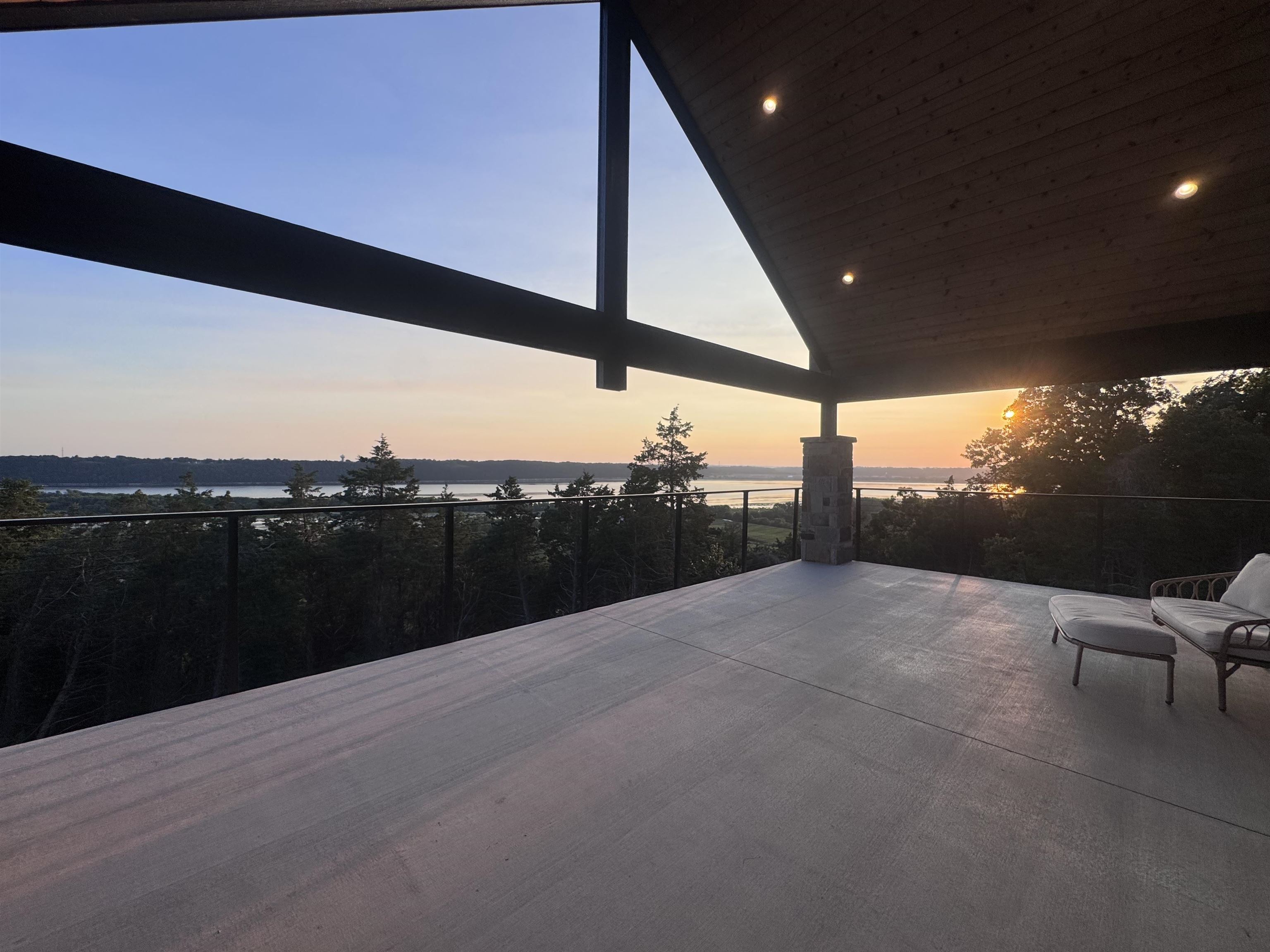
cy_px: 476
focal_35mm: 14
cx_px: 635
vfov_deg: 85.7
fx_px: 514
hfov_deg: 102.1
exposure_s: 1/720
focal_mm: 2.22
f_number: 2.2
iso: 40
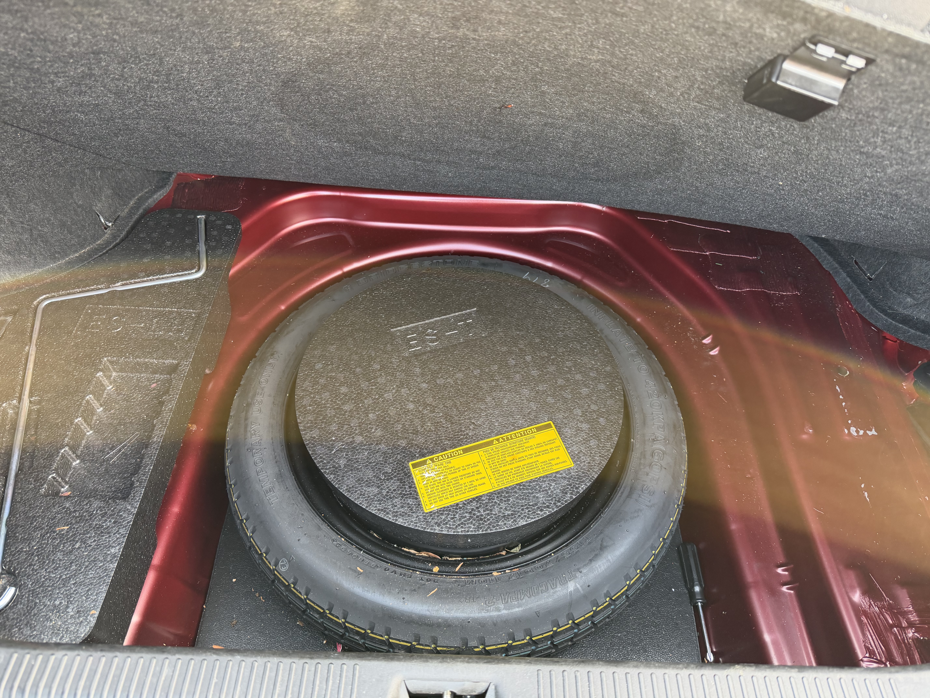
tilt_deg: -51.4
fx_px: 645
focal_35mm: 24
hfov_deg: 71.6
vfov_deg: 56.8
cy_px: 349
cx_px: 465
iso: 200
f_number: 1.78
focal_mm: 6.76
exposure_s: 1/76
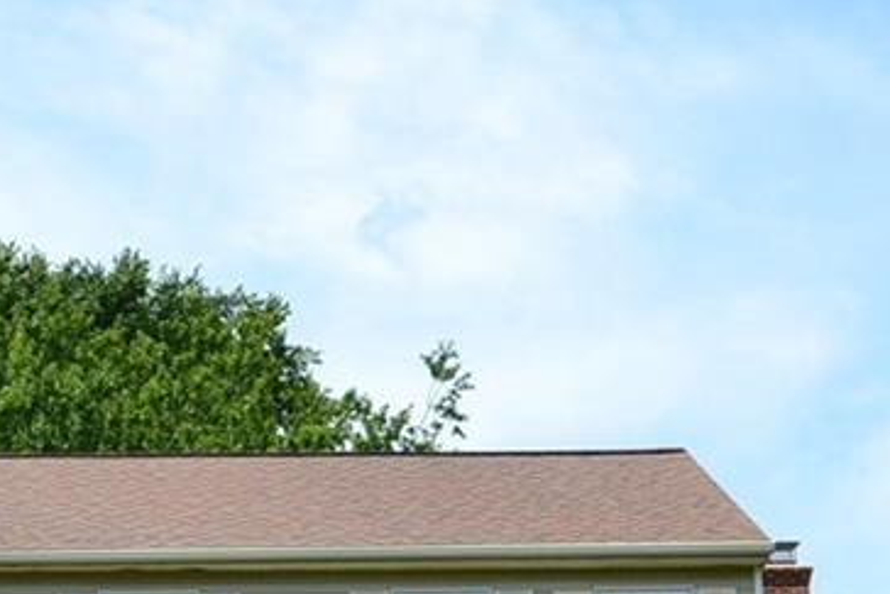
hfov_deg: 17.2
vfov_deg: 11.4
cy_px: 714
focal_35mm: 118
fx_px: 2918
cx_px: 227
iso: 400
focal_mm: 28
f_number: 11
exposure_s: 1/400
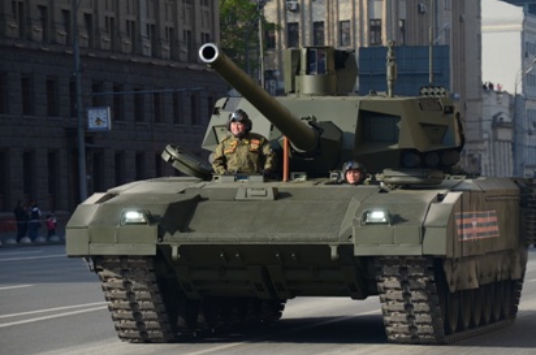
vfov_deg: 6.9
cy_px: 169
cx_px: 299
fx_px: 2952
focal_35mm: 199
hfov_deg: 10.4
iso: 140
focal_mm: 105
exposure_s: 1/320
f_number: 5.6
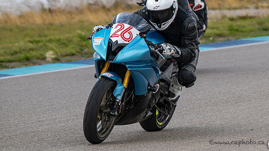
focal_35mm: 349
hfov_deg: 6.2
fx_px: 2488
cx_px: 176
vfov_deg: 3.5
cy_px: 45
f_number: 5.6
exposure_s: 1/1250
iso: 450
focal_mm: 250
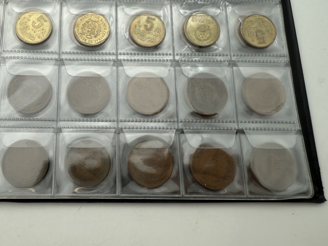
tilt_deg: -72.5
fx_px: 322
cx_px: 112
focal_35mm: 34
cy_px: 73
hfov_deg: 53.0
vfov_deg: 41.0
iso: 40
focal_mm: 2.22
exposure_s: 1/261
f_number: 2.2
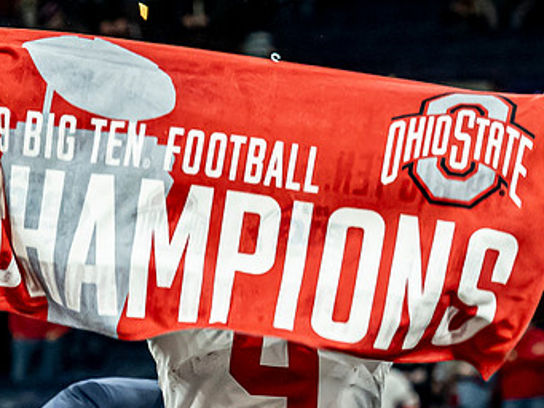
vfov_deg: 3.0
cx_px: 301
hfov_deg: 4.0
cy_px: 206
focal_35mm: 493
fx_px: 7750
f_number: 3.5
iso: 1600
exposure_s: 1/500
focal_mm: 82
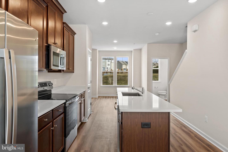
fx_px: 165
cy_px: 76
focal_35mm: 26
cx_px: 114
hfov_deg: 69.4
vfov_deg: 49.6
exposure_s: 1/2
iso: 100
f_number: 9
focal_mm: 17.5
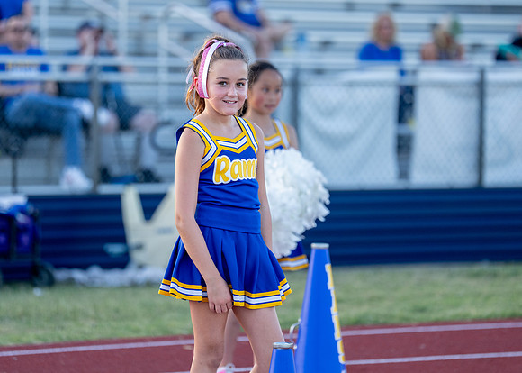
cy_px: 155
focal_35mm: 198
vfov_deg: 7.3
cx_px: 245
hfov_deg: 10.2
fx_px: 2932
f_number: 2.8
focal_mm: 158
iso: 640
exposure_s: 1/1000
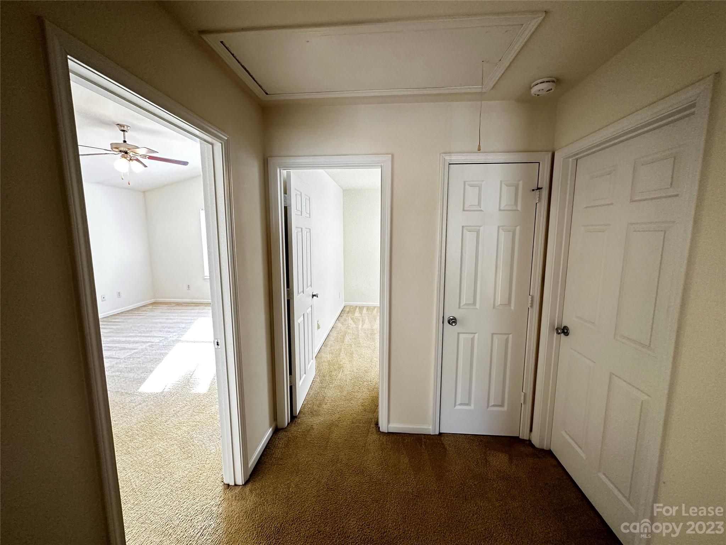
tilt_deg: -8.3
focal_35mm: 14
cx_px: 363
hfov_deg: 102.1
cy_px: 272
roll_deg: +0.2
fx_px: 294
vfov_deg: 85.7
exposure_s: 1/60
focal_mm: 2.22
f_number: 2.2
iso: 250
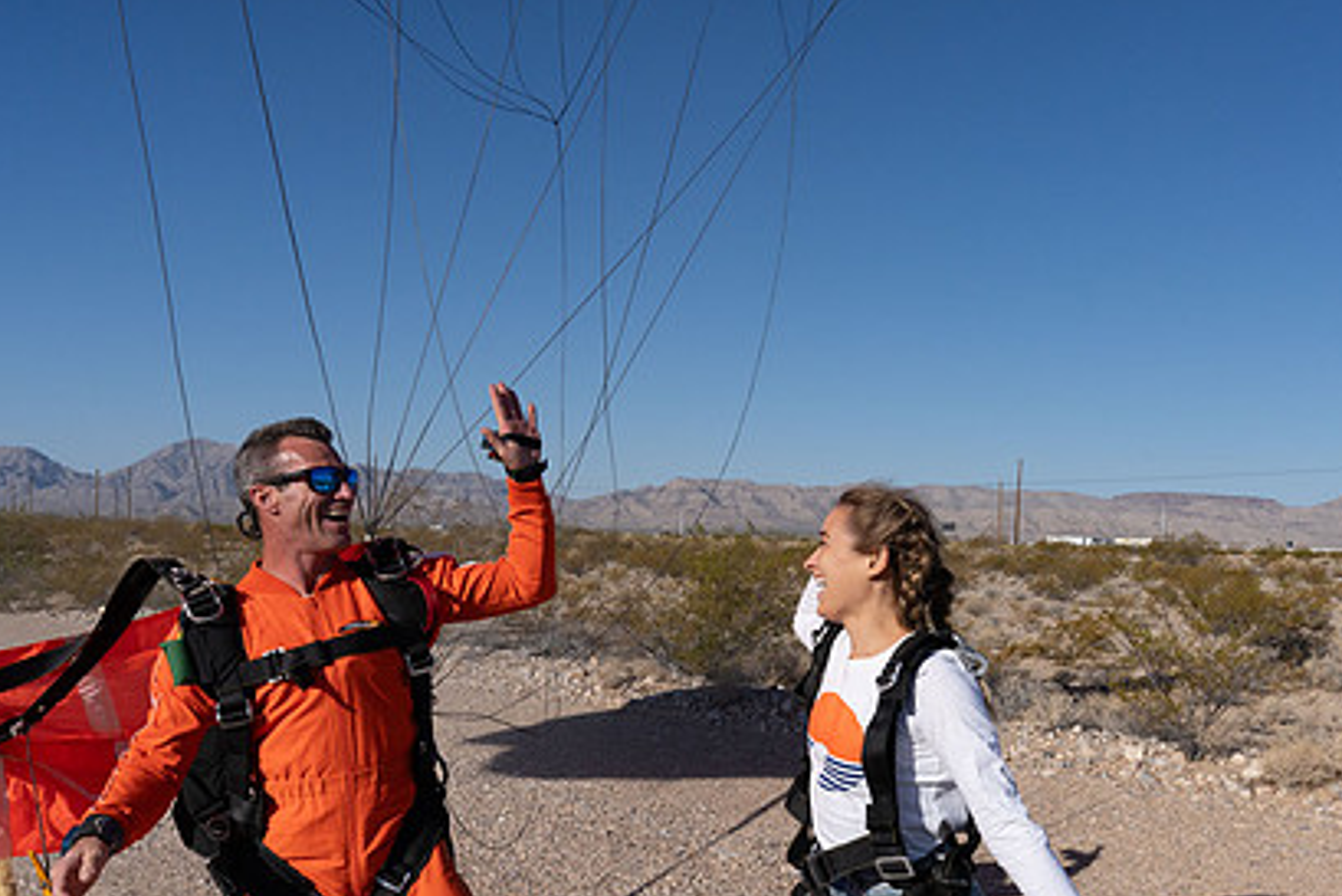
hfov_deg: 55.4
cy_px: 599
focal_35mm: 34
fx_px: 1268
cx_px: 794
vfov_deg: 38.5
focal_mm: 24
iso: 800
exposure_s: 1/2000
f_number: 13
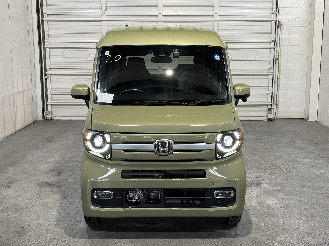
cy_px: 123
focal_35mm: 48
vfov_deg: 30.3
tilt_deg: -9.7
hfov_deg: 39.7
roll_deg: -0.6
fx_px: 456
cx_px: 164
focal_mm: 6.76
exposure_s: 1/50
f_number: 1.78
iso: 100
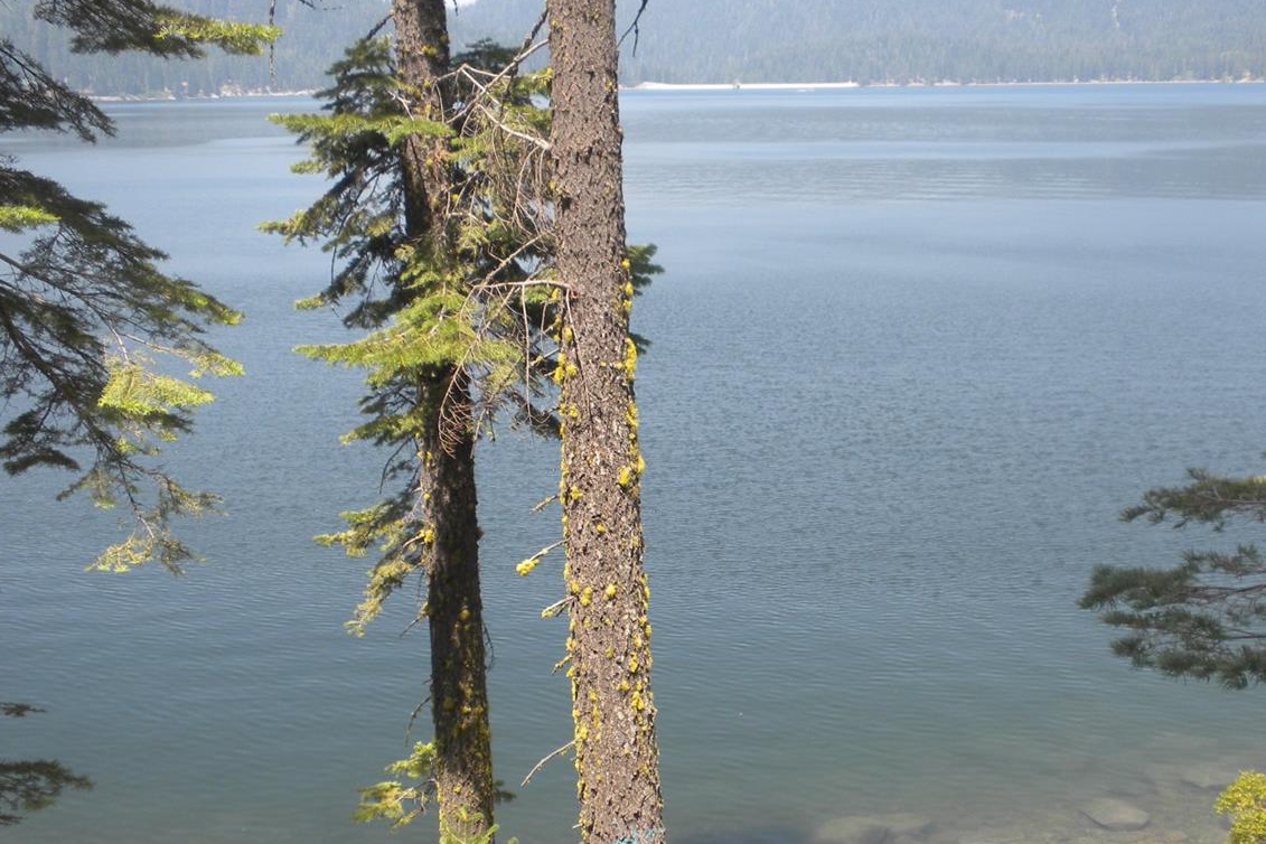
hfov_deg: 38.9
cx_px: 687
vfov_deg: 26.3
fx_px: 1793
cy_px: 561
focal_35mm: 51
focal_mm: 6.6
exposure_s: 1/324
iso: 64
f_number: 3.5
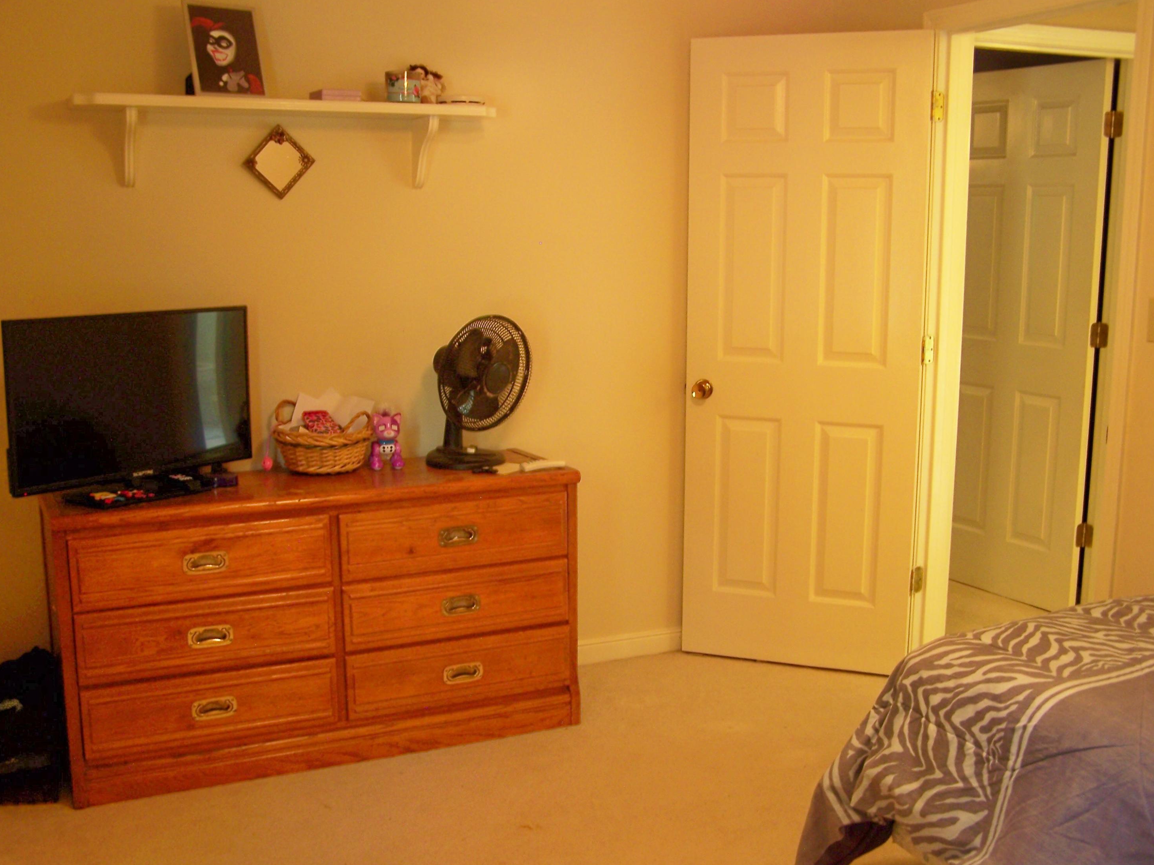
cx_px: 578
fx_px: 1300
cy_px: 427
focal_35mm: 39
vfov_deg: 36.8
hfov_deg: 47.9
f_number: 2.8
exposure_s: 1/2
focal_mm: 6.3
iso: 64
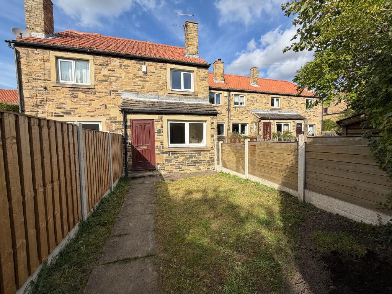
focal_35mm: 14
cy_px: 147
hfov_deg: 102.1
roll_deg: +1.1
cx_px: 196
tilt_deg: -3.3
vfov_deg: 85.7
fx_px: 159
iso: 32
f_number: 2.2
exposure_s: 1/770
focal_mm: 2.22
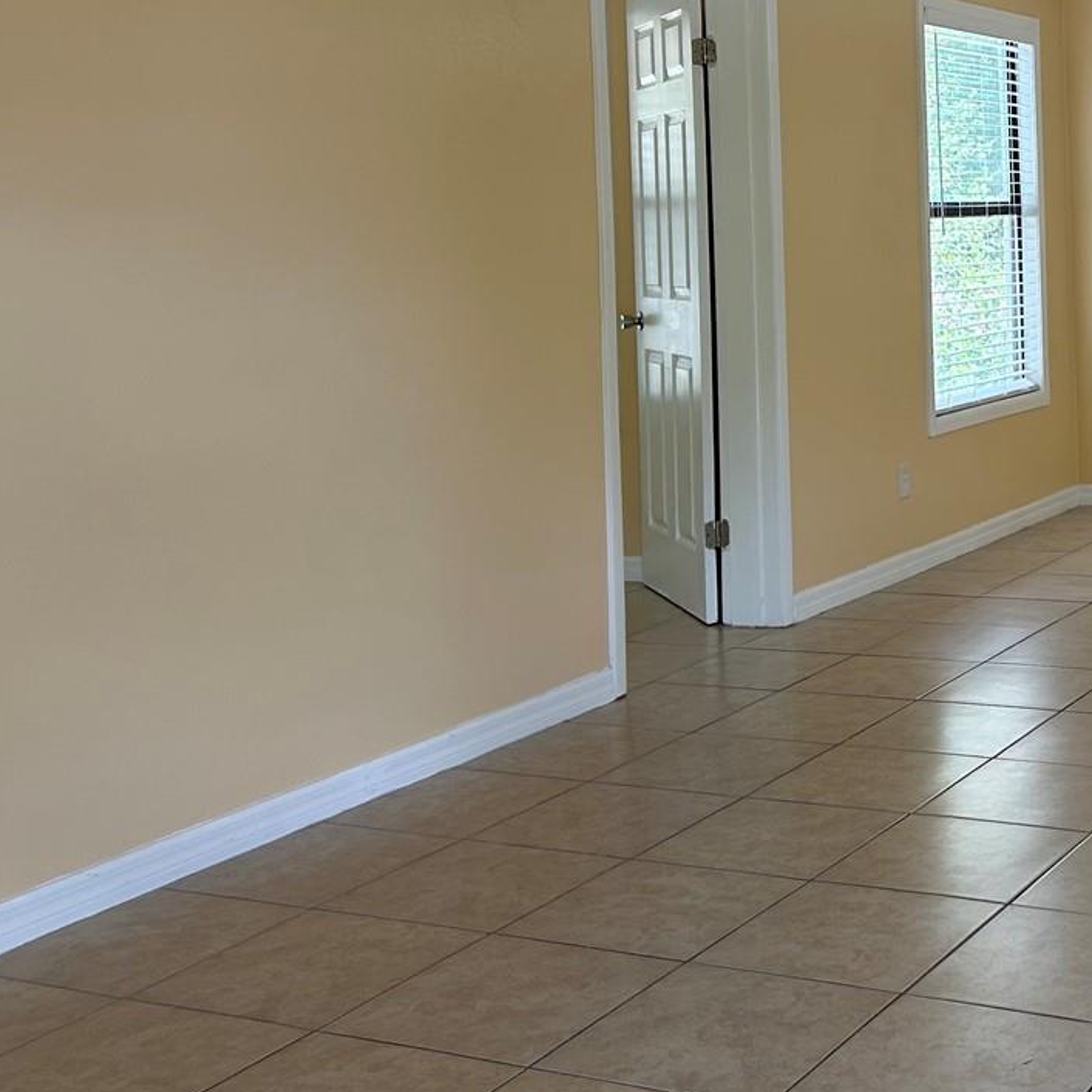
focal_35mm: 52
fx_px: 1856
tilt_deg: +0.3
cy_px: 198
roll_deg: +1.7
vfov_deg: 31.8
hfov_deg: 30.8
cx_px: 1052
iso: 64
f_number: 1.5
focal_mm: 5.7
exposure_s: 1/148
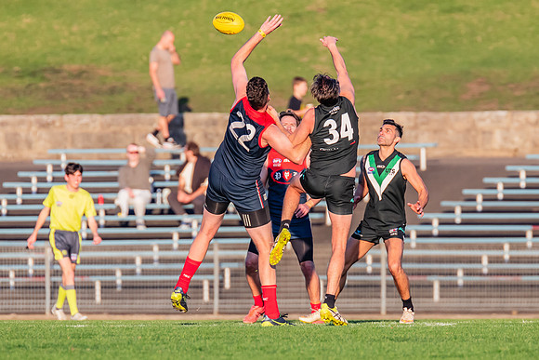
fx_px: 11032
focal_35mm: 737
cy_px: 139
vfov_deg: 1.9
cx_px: 283
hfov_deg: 2.8
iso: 800
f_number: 5.6
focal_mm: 420
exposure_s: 1/1600
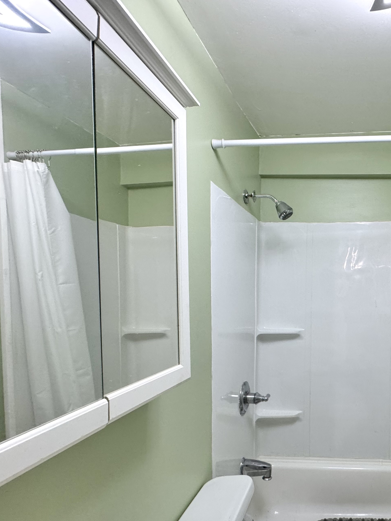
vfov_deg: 75.8
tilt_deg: -2.0
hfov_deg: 55.9
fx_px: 331
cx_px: 323
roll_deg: +0.6
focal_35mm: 22
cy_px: 302
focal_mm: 2.22
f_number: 2.2
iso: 200
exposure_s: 1/120
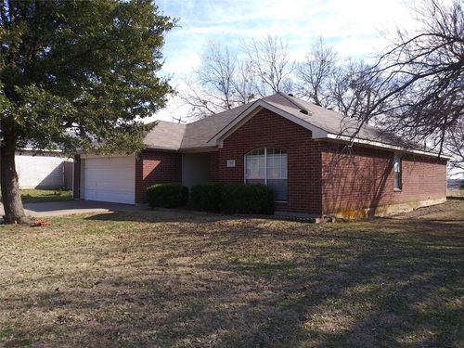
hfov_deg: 65.3
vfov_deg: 51.4
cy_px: 174
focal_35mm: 27
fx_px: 362
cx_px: 232
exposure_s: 1/509
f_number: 2.2
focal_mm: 3.7
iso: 50
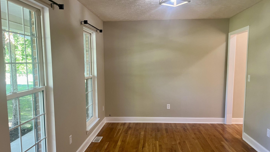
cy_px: 85
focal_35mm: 29
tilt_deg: -6.5
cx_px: 135
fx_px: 208
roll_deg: +0.5
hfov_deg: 66.1
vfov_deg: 40.1
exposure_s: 1/60
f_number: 1.6
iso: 100
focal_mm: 5.1
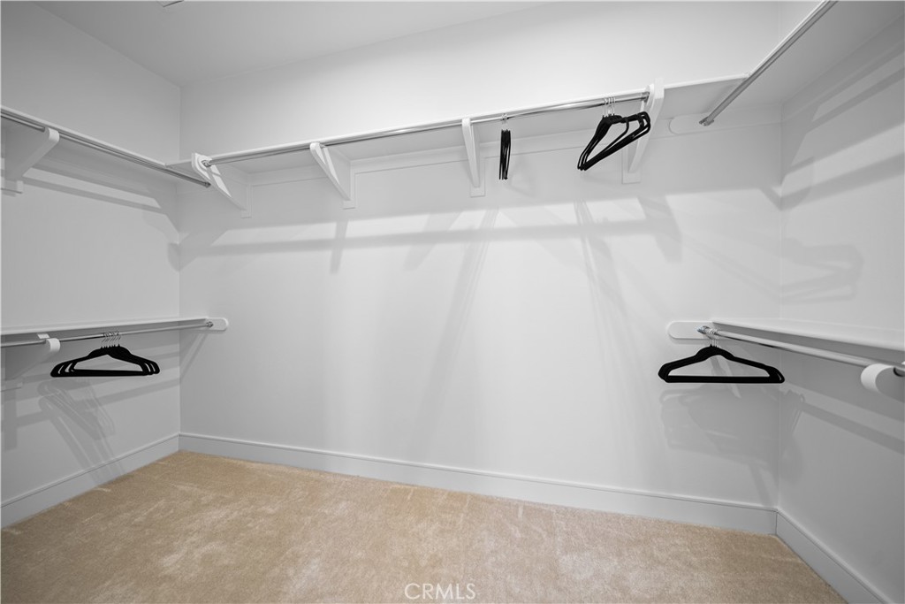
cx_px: 452
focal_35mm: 12
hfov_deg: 112.6
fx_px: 302
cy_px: 302
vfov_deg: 90.0
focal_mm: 12
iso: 100
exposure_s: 1/4
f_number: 4
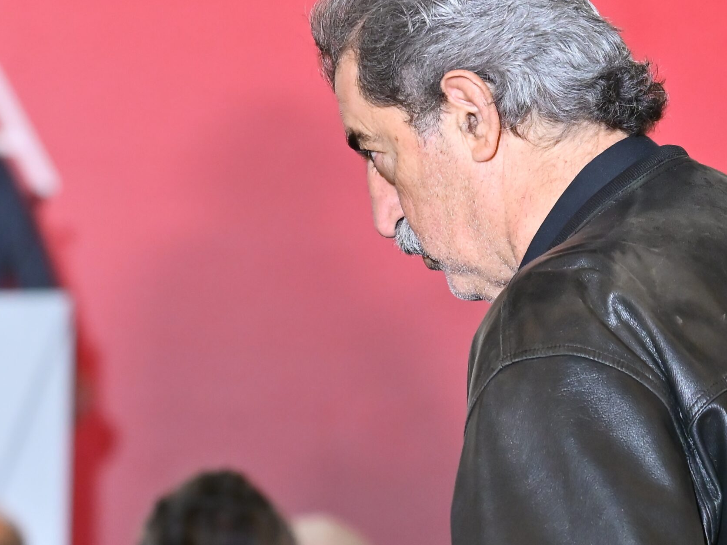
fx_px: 5565
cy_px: 264
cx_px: 261
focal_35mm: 265
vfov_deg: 5.6
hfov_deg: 7.5
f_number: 5.6
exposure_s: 1/250
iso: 3200
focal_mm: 180
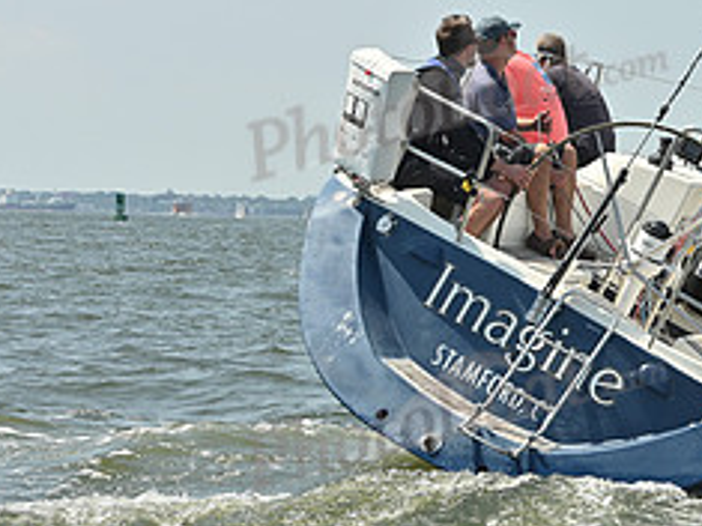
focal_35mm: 166
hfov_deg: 11.7
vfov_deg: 8.9
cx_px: 824
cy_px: 217
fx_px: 3365
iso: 320
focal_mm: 70
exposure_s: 1/1250
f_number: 8
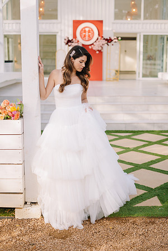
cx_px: 84
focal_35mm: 50
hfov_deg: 27.0
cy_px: 126
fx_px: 350
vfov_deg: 39.6
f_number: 2
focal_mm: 50
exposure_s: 1/200
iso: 64
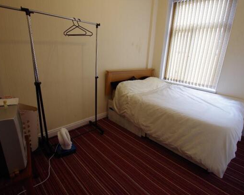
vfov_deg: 73.7
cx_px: 123
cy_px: 95
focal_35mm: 18
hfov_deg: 86.4
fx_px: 130
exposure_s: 1/30
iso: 400
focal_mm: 10
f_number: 3.5
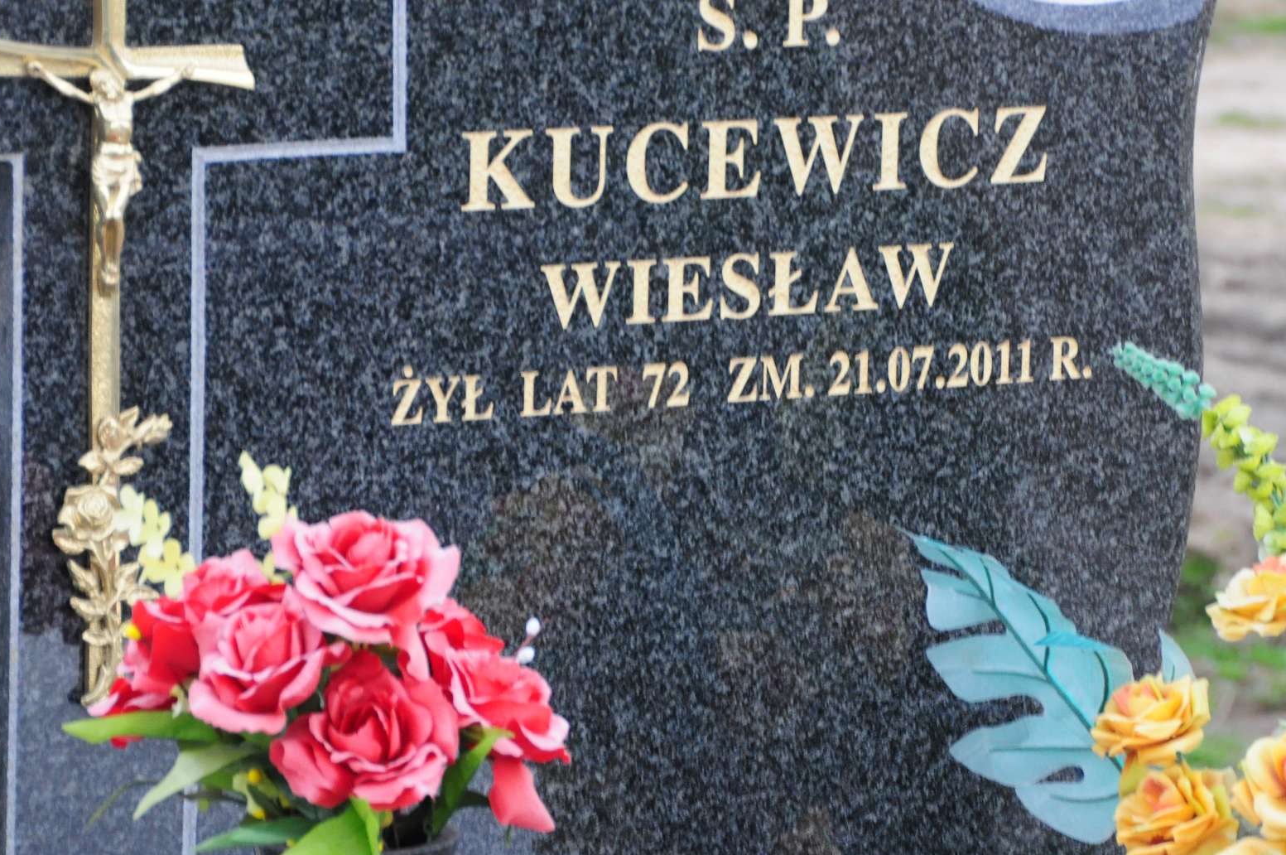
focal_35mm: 197
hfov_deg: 10.5
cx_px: 743
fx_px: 7019
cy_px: 351
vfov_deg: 7.0
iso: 800
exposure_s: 1/160
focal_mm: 95
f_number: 7.1
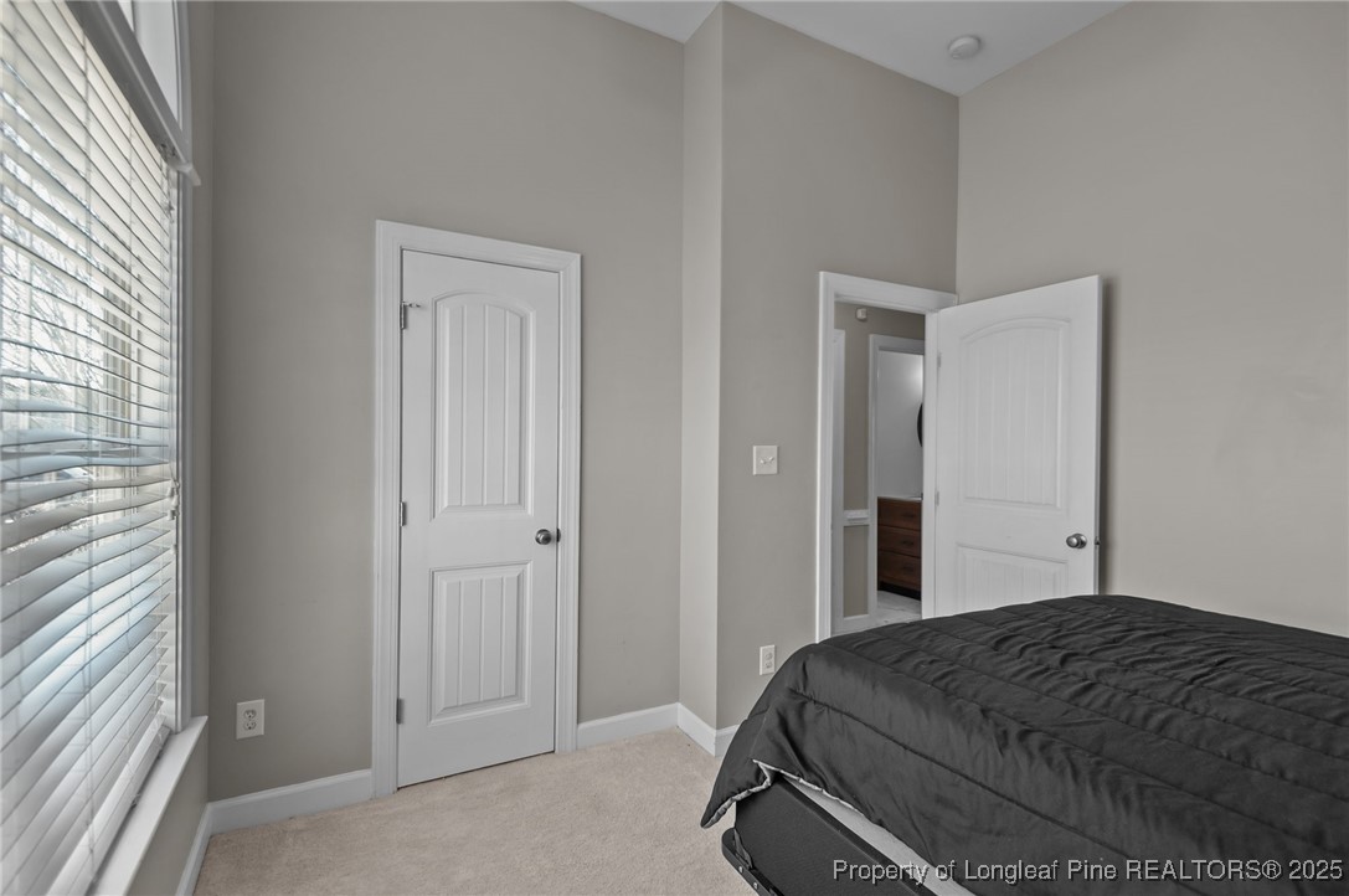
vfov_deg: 73.6
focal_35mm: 16
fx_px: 599
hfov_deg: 96.8
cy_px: 448
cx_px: 674
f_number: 4
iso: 400
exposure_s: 1/50
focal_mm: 16
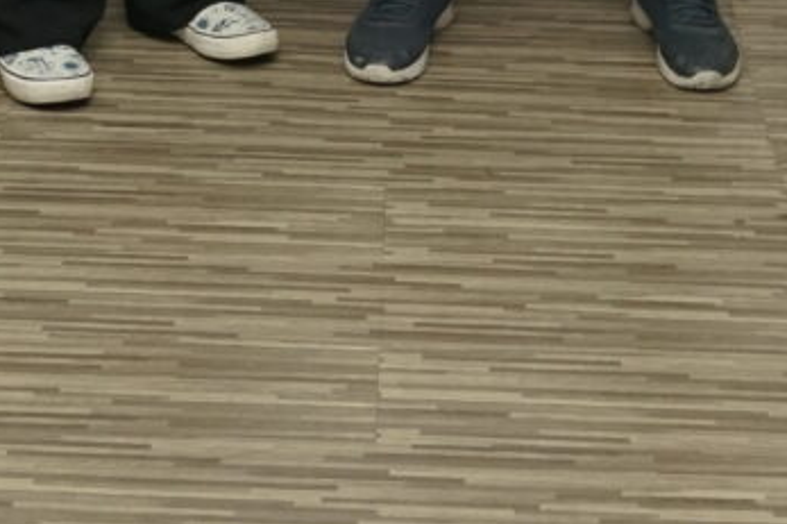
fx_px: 2622
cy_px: -962
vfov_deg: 9.4
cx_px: 456
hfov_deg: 17.1
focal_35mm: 120
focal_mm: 21
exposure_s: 1/125
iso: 1000
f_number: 4
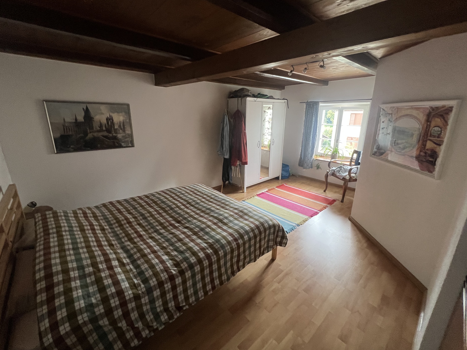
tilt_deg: -15.1
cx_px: 233
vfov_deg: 85.7
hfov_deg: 102.1
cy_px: 170
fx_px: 189
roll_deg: +0.1
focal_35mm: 14
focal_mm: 1.57
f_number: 1.8
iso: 250
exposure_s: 1/60
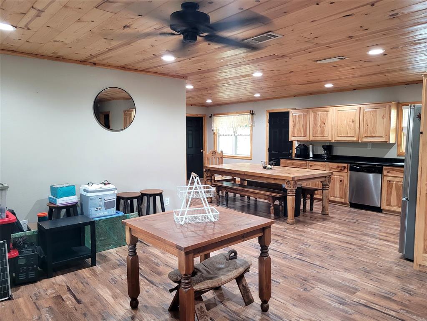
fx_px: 321
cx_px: 214
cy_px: 160
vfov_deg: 53.1
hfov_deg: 67.3
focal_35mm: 26
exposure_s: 1/40
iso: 320
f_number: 1.8
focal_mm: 5.4
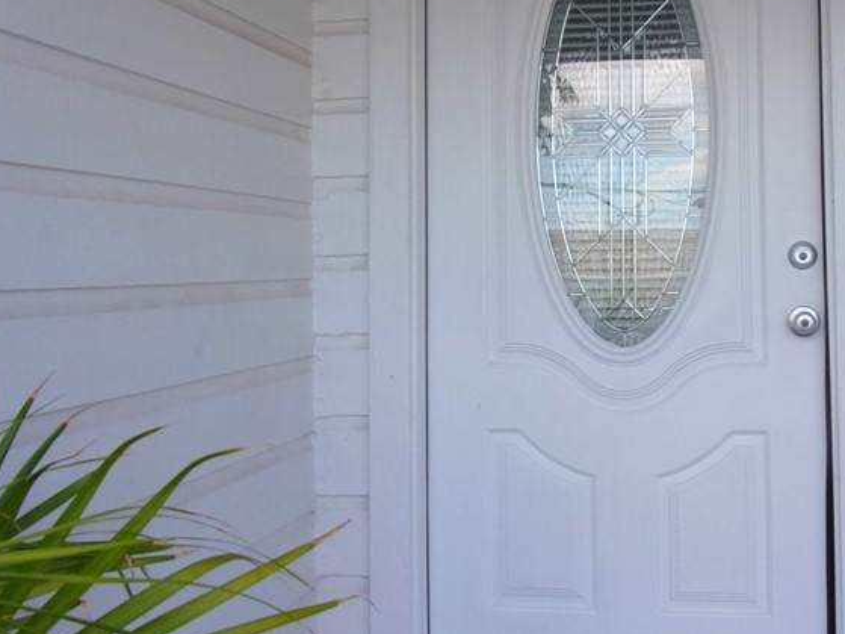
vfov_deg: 32.6
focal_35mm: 44
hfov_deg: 41.9
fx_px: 1074
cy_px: 218
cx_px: 614
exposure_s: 1/280
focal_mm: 4.3
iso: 80
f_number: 3.3
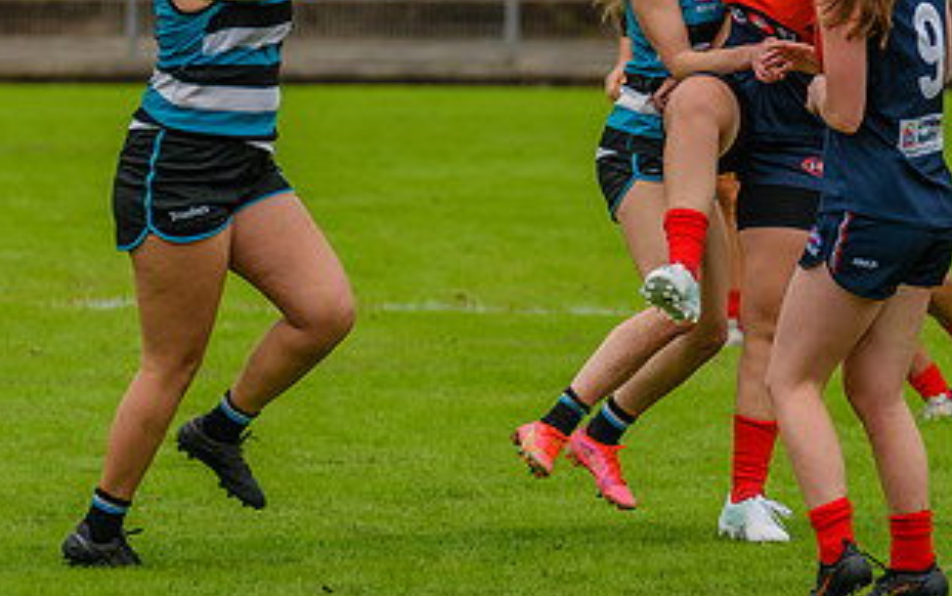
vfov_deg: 1.5
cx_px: 538
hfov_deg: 2.3
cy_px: 214
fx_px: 23515
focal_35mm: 906
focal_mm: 360
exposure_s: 1/1600
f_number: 6.3
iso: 800
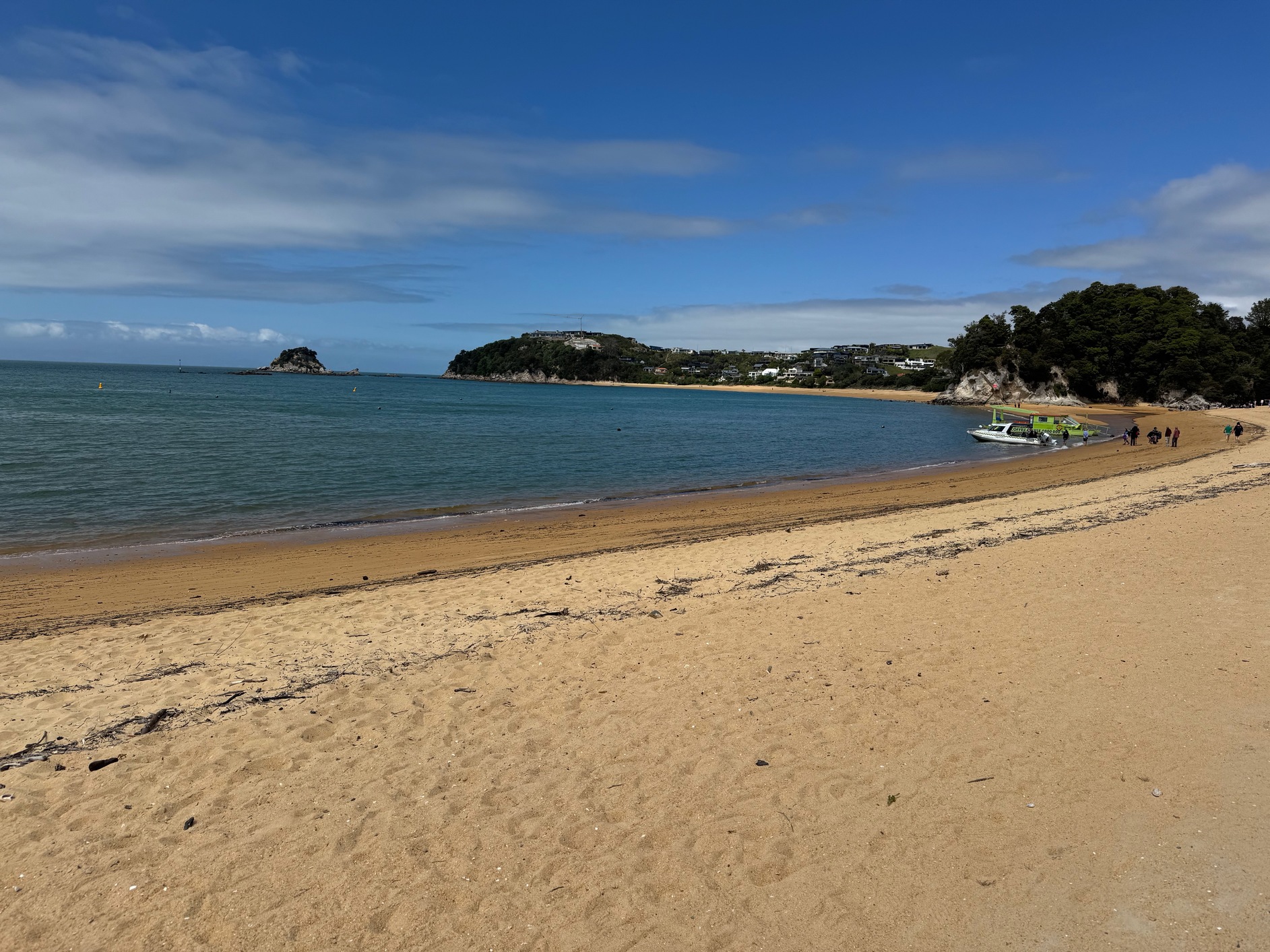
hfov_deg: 71.6
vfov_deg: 56.8
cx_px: 635
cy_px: 476
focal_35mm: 24
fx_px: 881
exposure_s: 1/12346
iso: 100
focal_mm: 6.76
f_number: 1.78
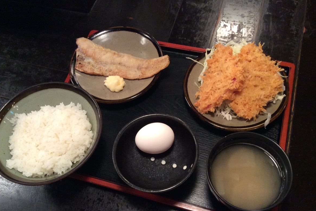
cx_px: 159
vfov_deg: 38.8
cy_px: 120
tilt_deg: -61.9
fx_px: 298
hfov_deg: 55.8
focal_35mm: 34
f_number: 2.4
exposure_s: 1/24
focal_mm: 3.3
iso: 200
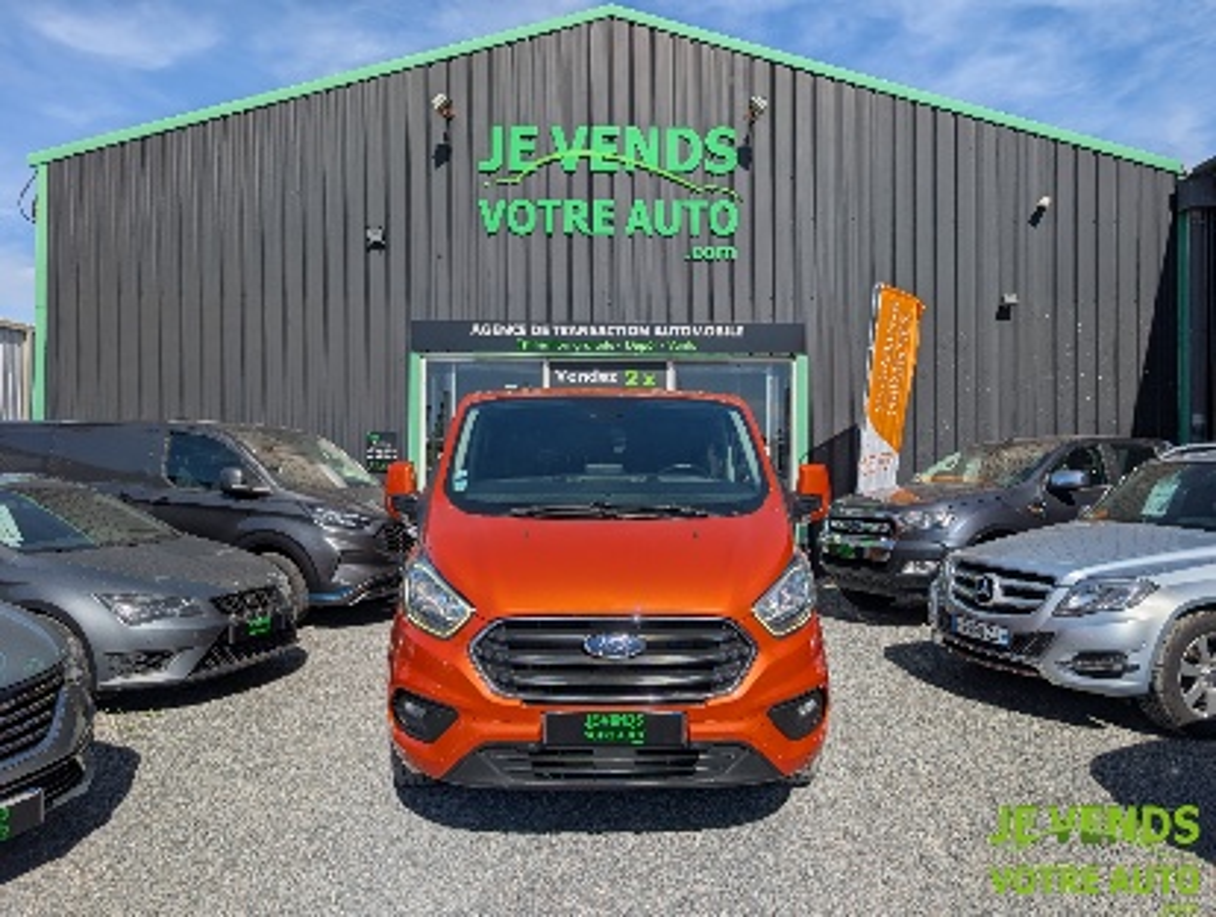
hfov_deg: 71.5
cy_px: 458
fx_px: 845
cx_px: 608
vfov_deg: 57.0
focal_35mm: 24
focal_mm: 6.9
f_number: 1.68
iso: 20
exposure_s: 1/13158
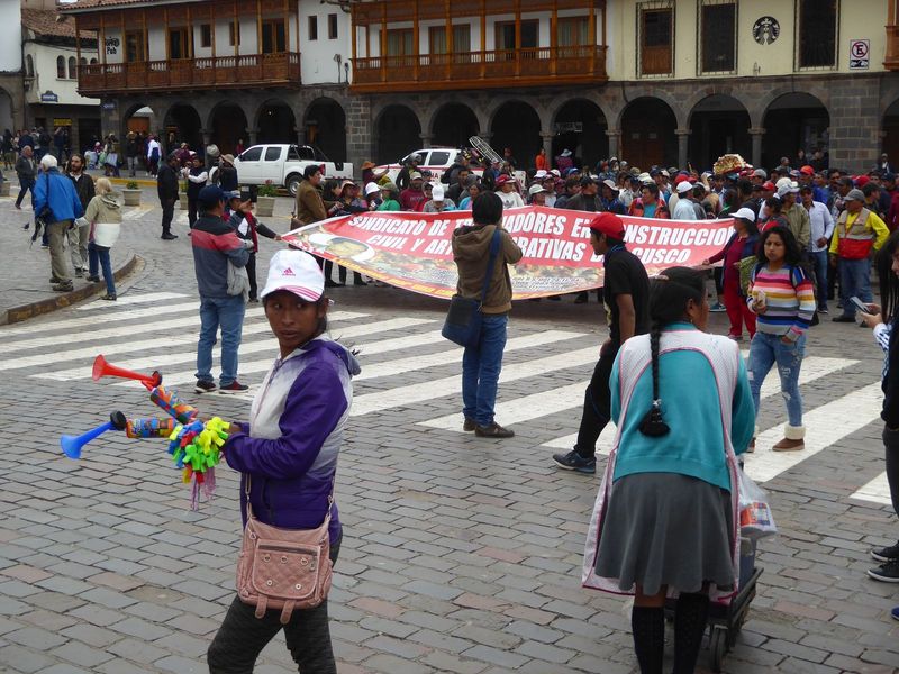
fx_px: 1376
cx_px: 450
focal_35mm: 53
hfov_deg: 36.2
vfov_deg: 27.5
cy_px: 337
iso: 80
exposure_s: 1/250
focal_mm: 9
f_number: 4.1
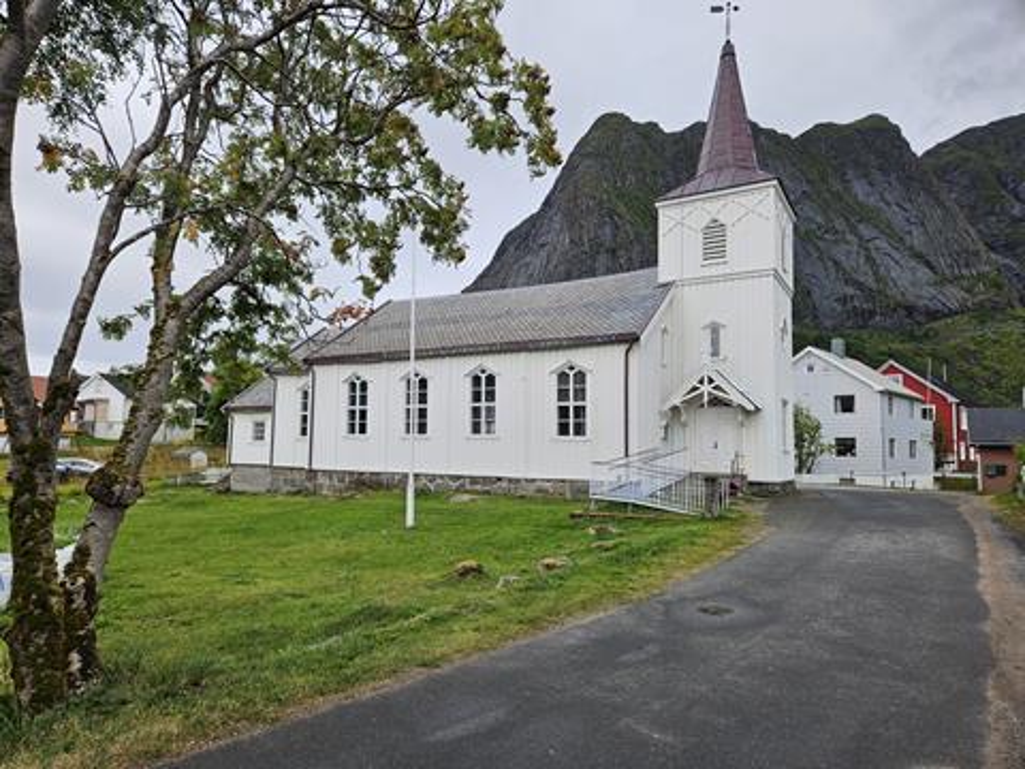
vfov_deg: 58.9
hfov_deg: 73.9
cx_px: 512
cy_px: 384
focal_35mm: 23
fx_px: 681
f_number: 1.8
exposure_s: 1/190
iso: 25
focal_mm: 5.4
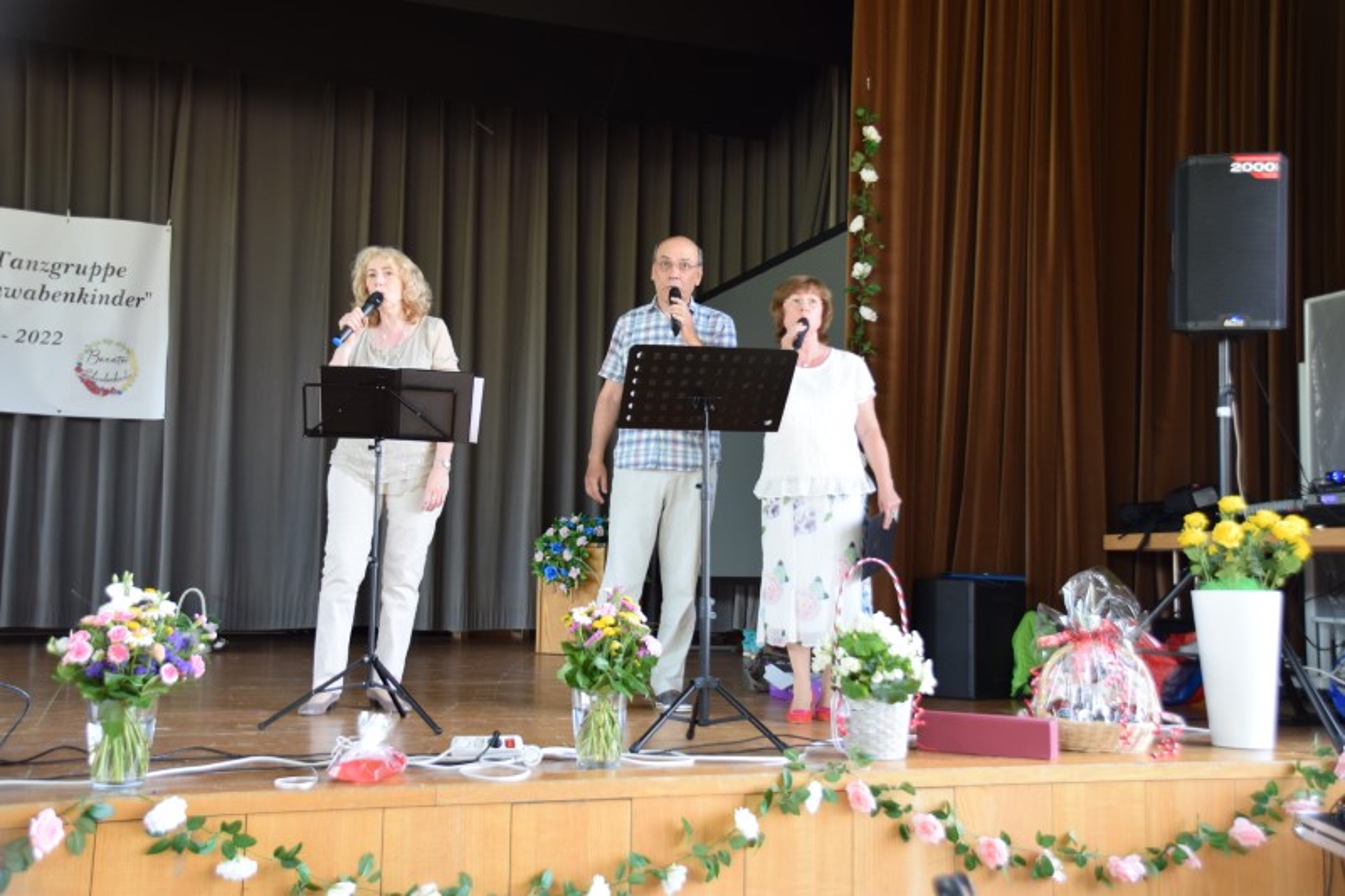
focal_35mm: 39
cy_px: 448
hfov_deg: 49.6
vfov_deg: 34.2
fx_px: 1457
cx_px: 672
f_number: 4
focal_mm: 26
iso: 500
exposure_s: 1/40
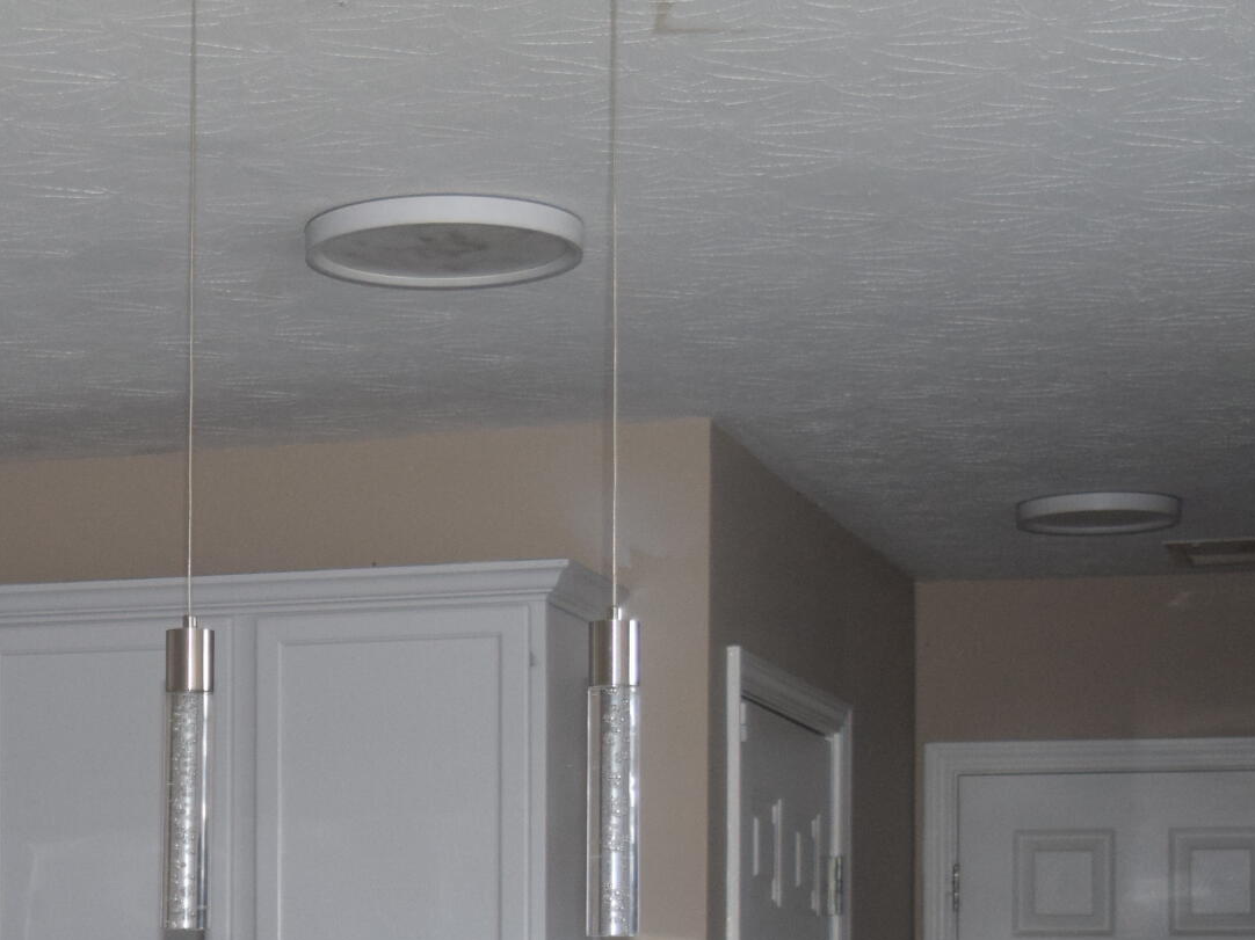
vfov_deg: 15.1
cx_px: 50
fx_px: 3480
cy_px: 1001
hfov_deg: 19.9
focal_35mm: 96
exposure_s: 1/60
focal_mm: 24
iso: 900
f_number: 4
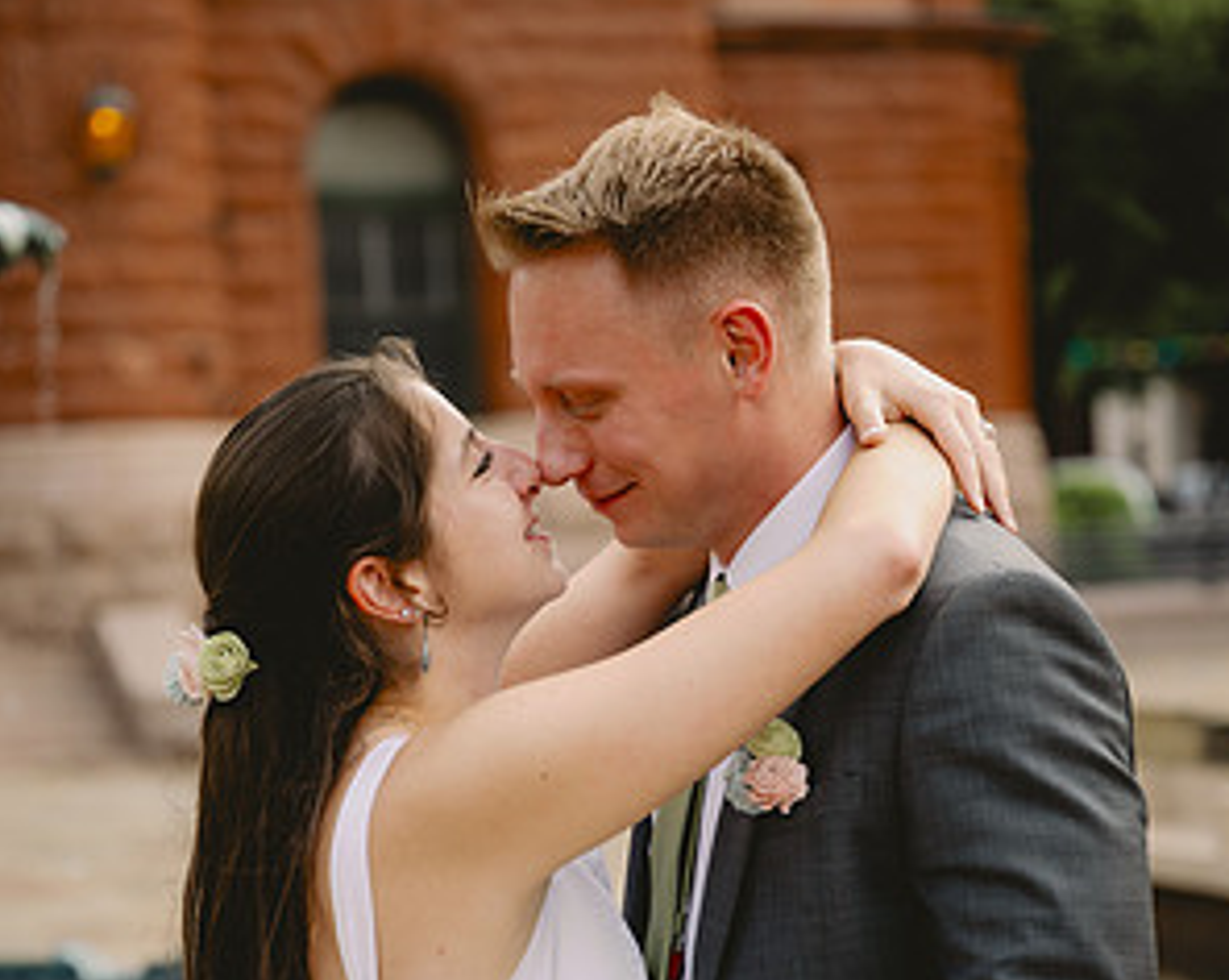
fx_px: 3633
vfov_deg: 15.3
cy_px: 660
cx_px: 619
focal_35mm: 100
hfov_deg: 19.2
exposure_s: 1/1600
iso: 200
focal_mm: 70
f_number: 2.8
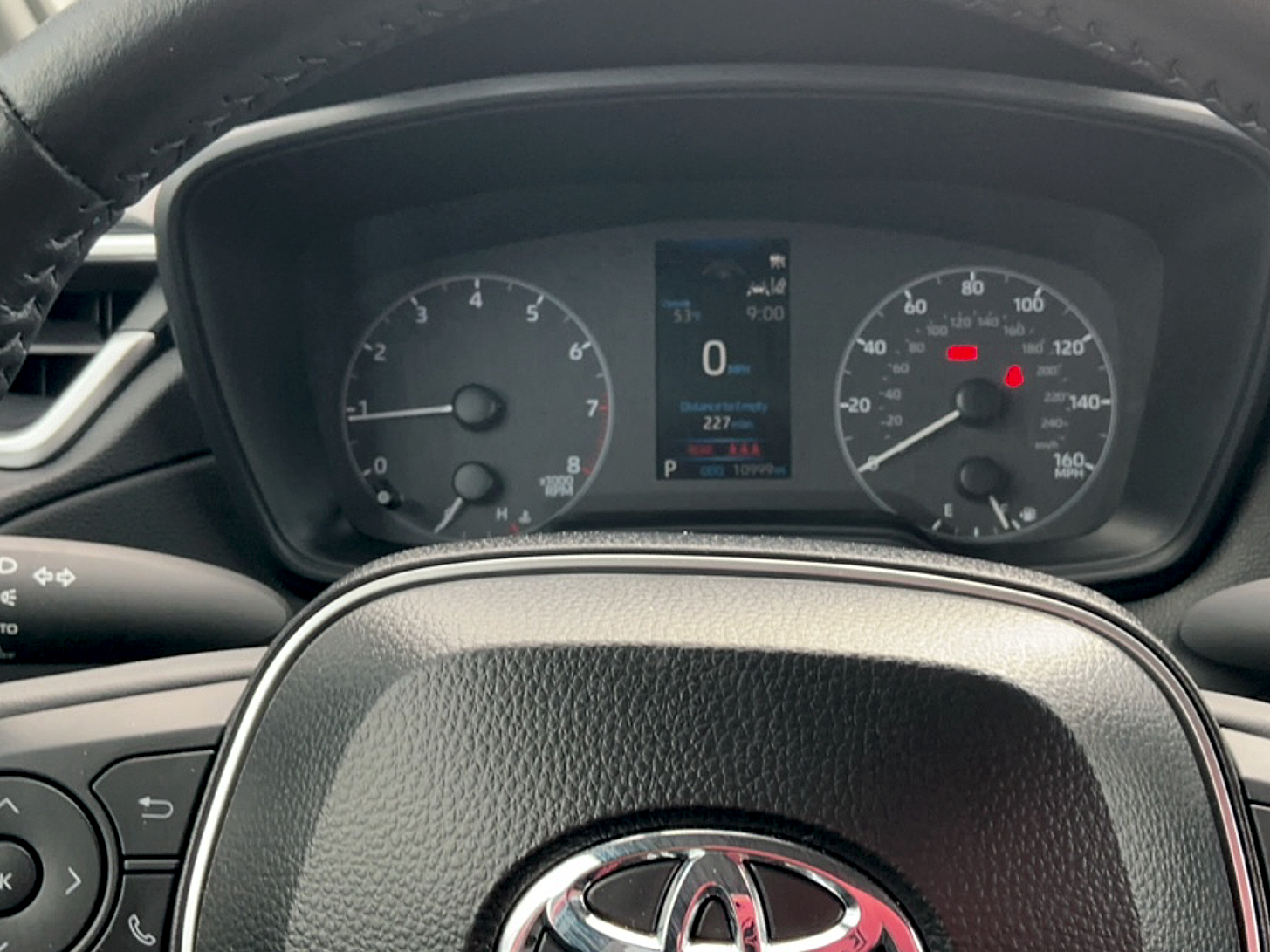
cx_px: 671
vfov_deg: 42.9
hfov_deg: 55.3
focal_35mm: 33
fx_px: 1211
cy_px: 518
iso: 40
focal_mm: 3
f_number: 1.8
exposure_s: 1/60
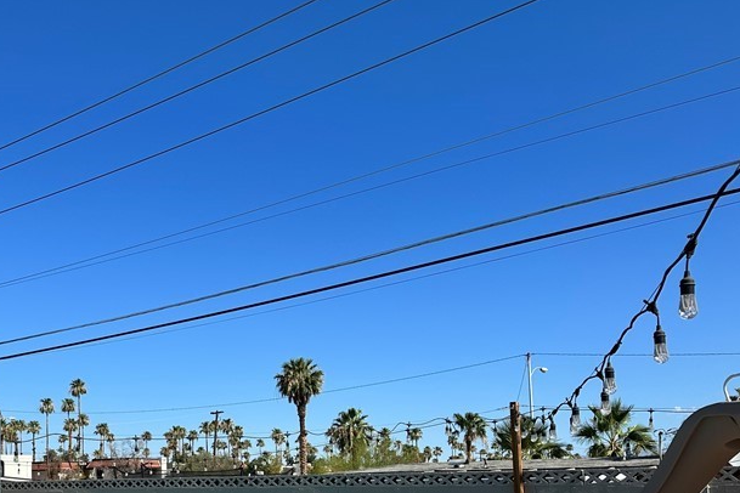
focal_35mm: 42
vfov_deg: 30.5
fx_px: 863
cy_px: 443
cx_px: 198
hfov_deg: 45.0
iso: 80
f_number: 1.78
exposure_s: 1/6211
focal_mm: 6.86
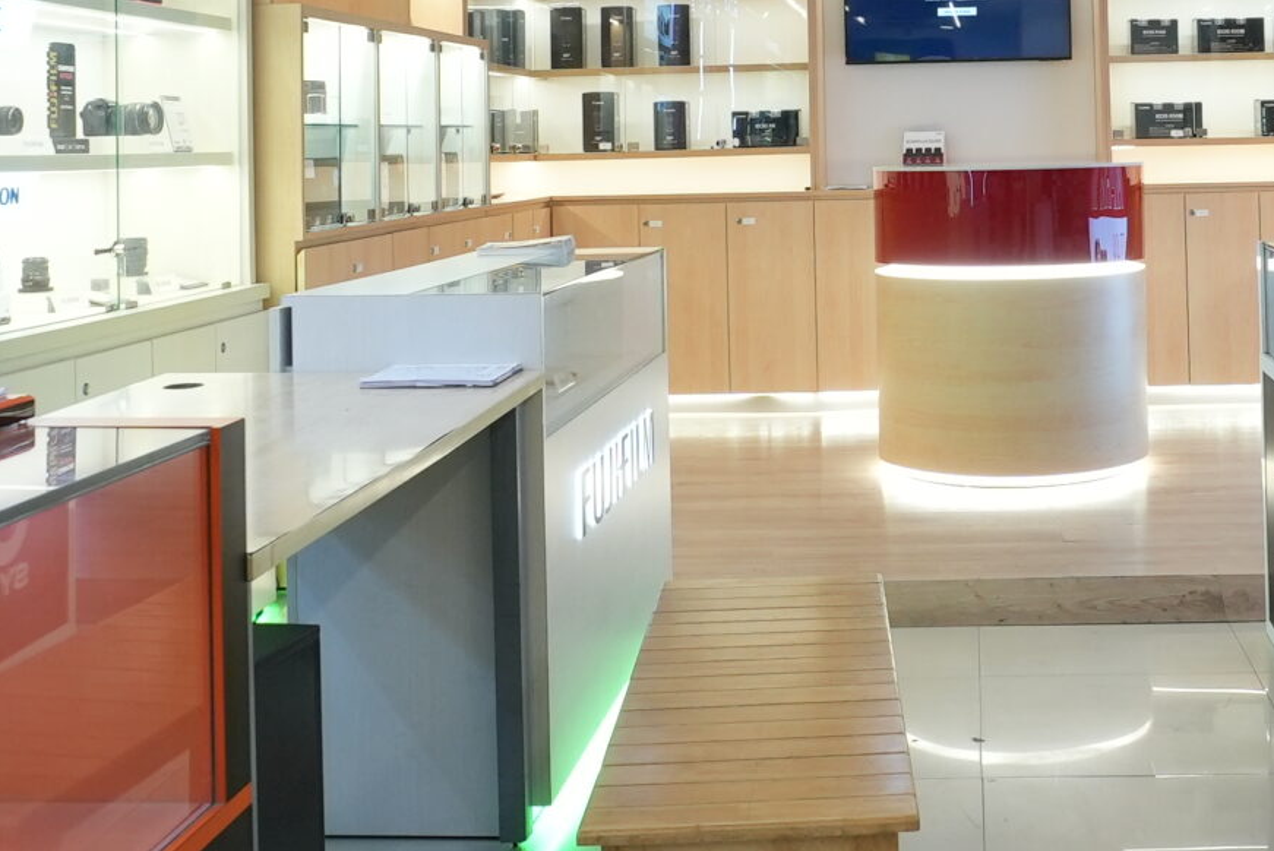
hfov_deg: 41.0
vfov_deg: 27.6
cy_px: 79
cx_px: 910
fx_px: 1664
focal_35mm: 47
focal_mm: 16
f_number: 5.6
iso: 1250
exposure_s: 1/100
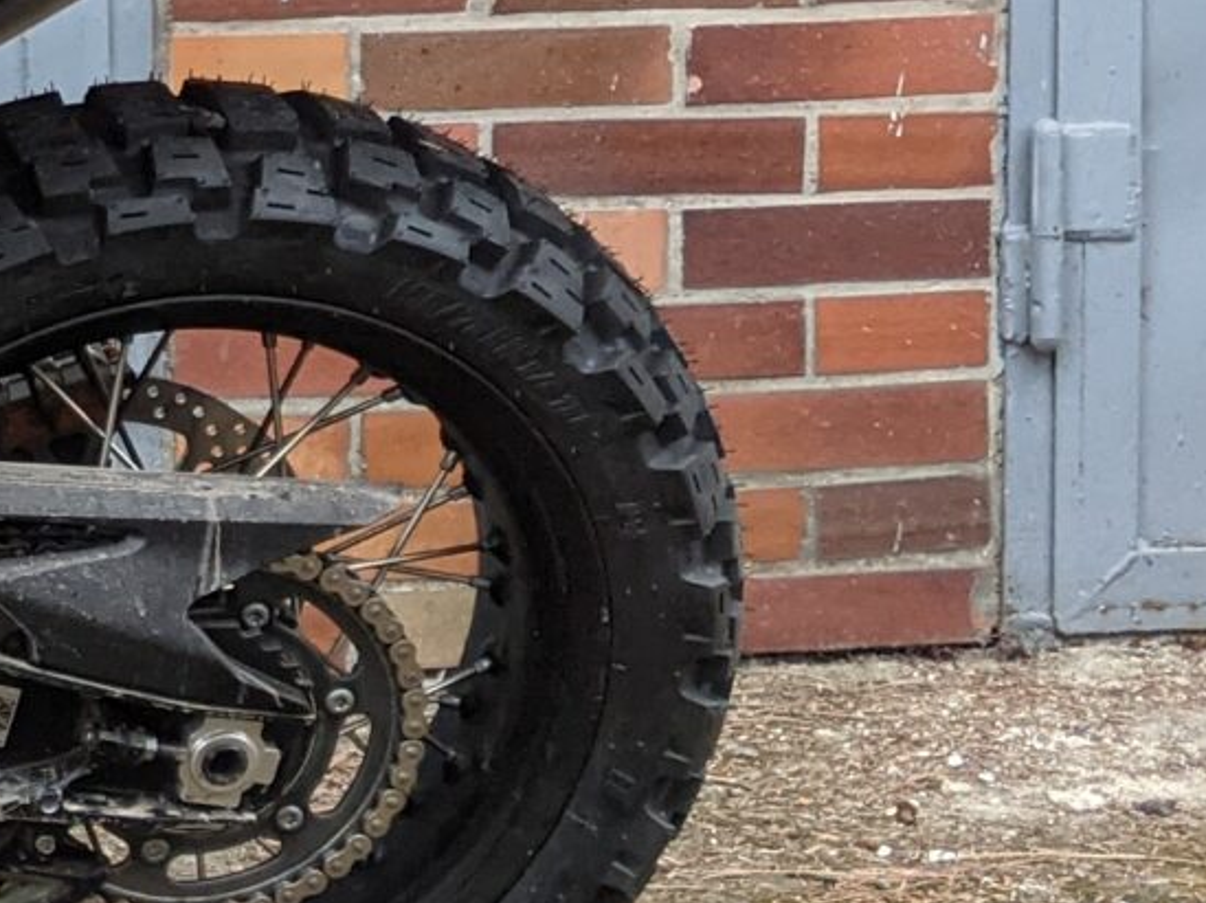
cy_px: 31
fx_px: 4387
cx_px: -1265
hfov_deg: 13.3
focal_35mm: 126
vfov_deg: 11.6
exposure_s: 1/119
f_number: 1.8
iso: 102
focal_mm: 4.44
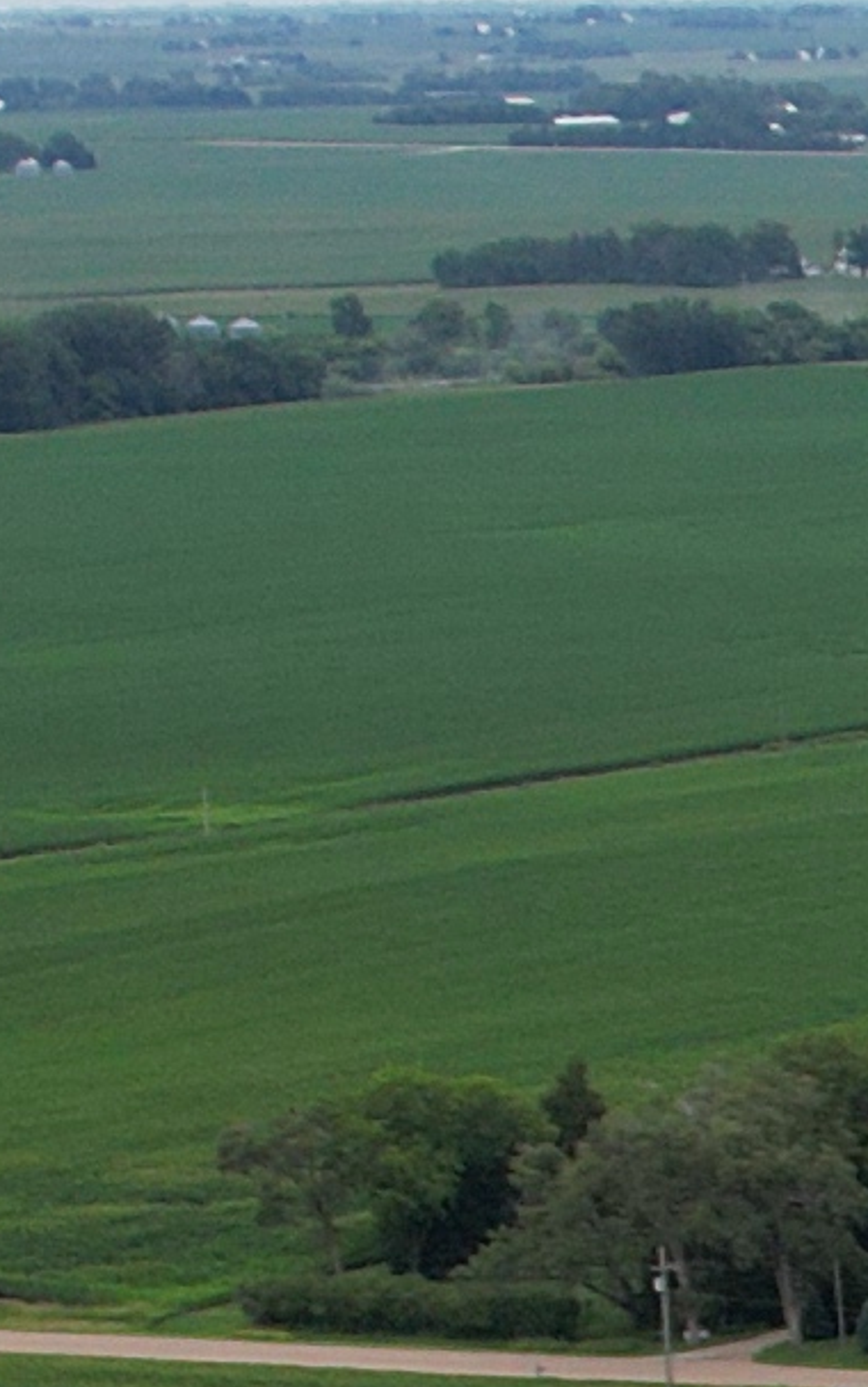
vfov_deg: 9.8
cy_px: 2500
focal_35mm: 202
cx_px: 3150
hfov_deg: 5.8
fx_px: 7637
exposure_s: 1/60
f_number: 2.8
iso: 130
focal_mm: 8.38
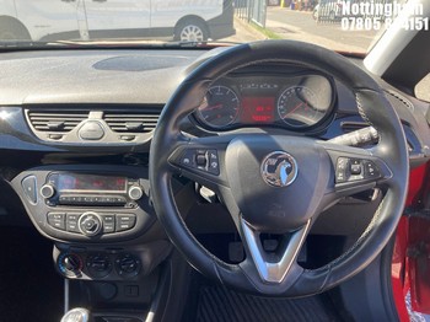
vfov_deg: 49.7
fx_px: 348
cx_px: 215
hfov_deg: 63.5
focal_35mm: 28
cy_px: 161
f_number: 1.8
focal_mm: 3.99
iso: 20
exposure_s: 1/130
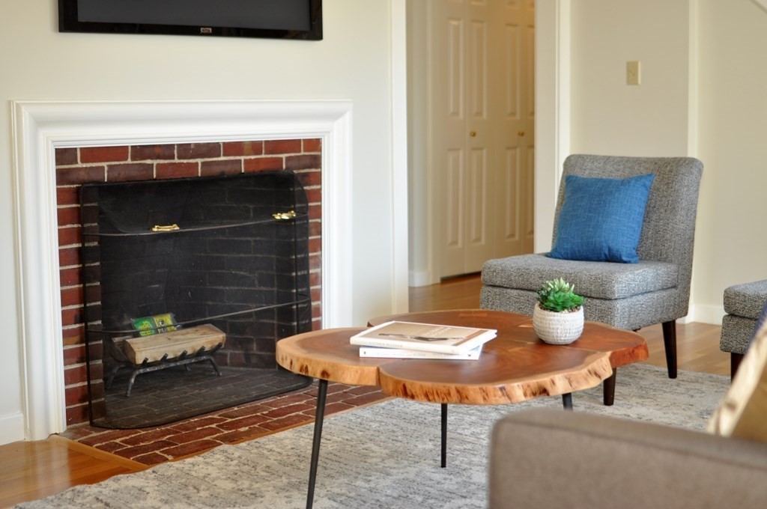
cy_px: 254
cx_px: 384
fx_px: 1117
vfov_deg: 25.7
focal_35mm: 52
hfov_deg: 37.9
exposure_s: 1/125
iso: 200
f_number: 2.5
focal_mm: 35
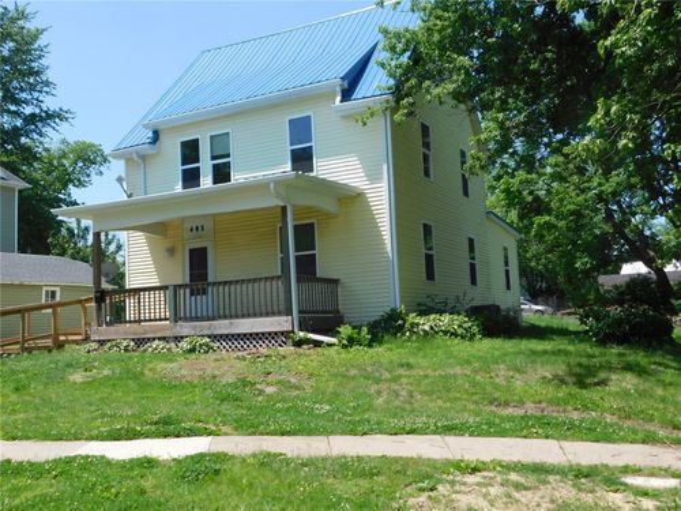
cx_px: 340
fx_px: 708
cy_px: 256
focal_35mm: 36
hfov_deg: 51.4
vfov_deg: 39.7
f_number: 3.5
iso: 125
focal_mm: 6.3
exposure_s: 1/800
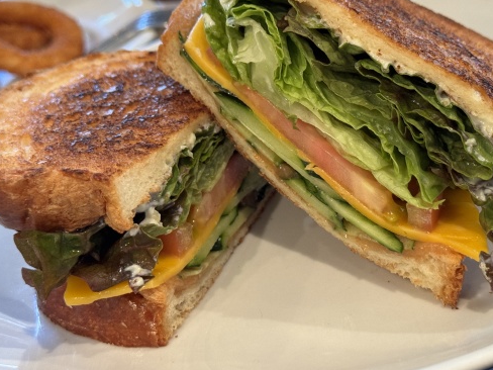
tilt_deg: -26.0
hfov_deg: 30.6
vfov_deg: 23.2
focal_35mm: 63
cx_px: 295
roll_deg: +12.2
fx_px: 897
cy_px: 129
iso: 250
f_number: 1.78
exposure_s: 1/50
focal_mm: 6.76
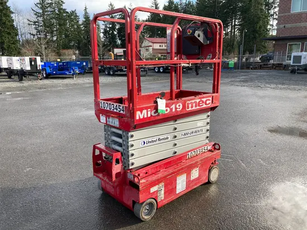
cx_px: 154
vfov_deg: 49.8
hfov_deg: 63.4
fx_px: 248
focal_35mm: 28
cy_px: 115
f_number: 1.8
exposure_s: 1/592
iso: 20
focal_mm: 3.99
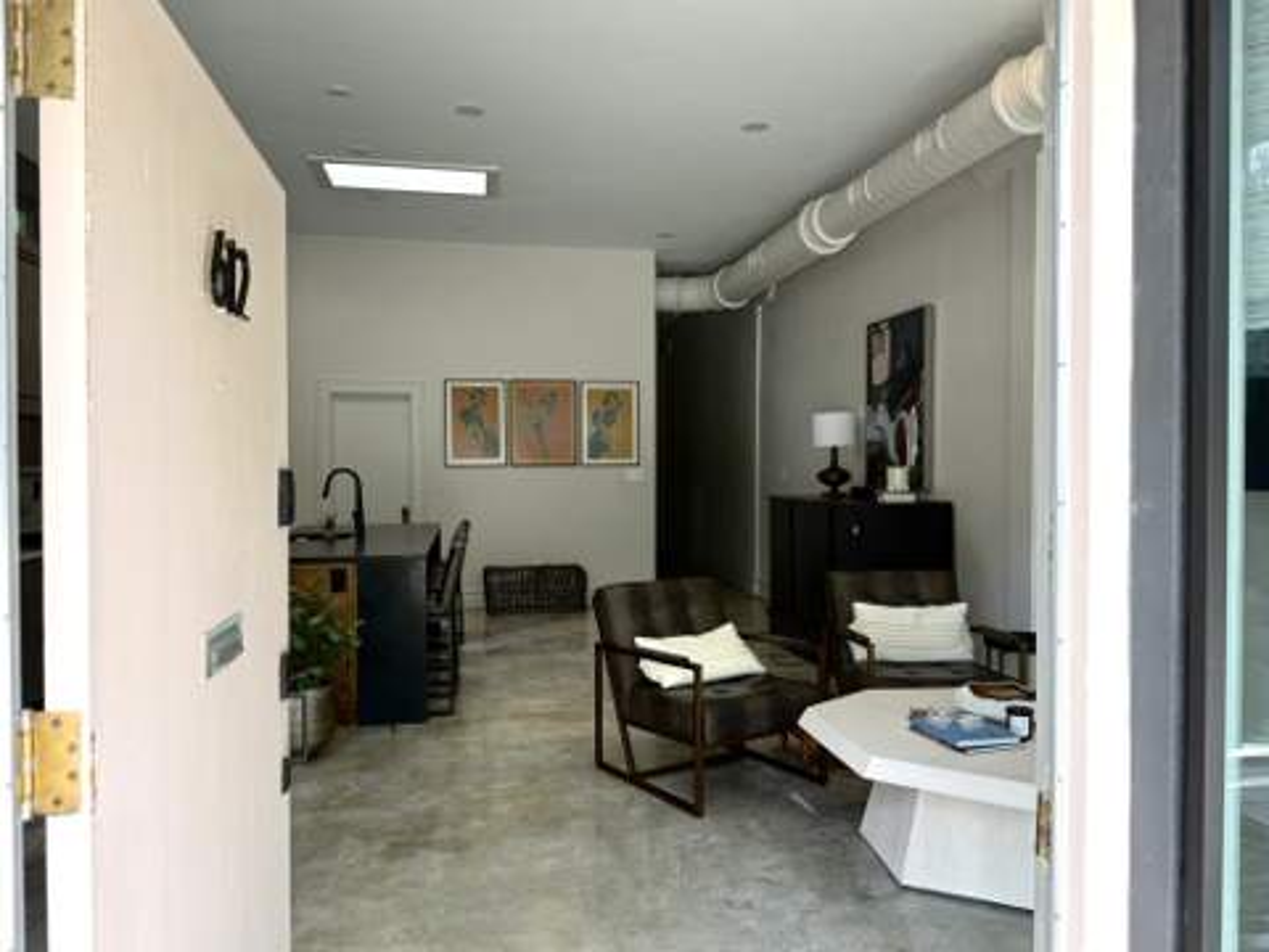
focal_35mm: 24
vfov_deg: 56.8
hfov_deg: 71.6
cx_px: 634
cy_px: 476
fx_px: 880
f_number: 1.78
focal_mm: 6.76
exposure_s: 1/157
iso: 64
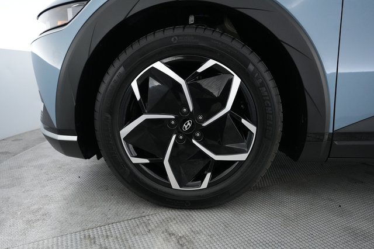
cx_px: 187
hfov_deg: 73.8
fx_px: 249
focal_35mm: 24
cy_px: 124
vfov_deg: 53.1
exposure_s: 1/160
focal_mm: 24
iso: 5000
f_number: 2.8
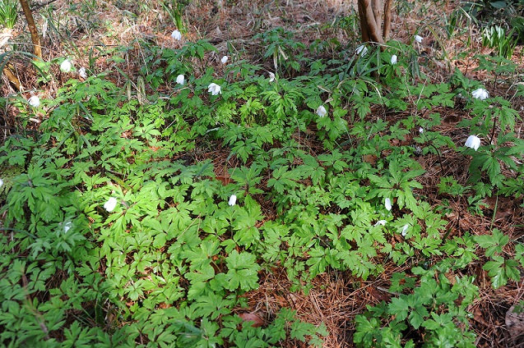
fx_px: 553
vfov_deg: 35.0
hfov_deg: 50.7
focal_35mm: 38
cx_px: 262
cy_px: 174
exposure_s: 1/200
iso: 500
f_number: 7.1
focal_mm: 38
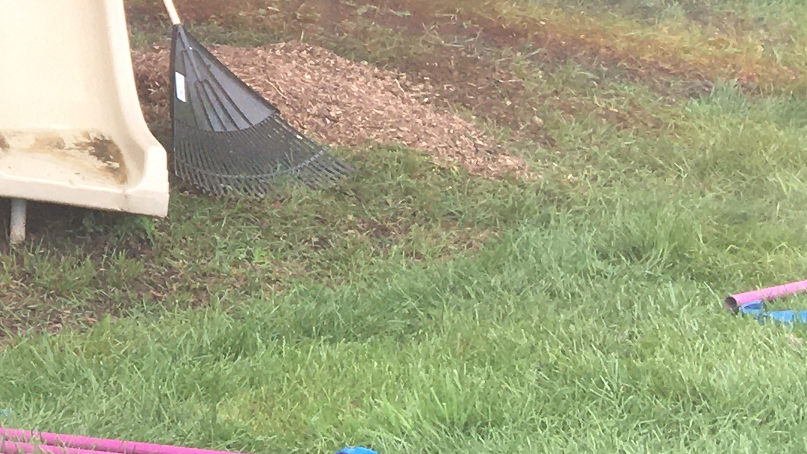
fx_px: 2525
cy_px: -304
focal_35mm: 118
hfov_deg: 16.1
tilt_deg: -10.2
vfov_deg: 9.8
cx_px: -512
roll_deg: -0.7
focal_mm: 4.15
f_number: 2.2
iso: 25
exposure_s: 1/496
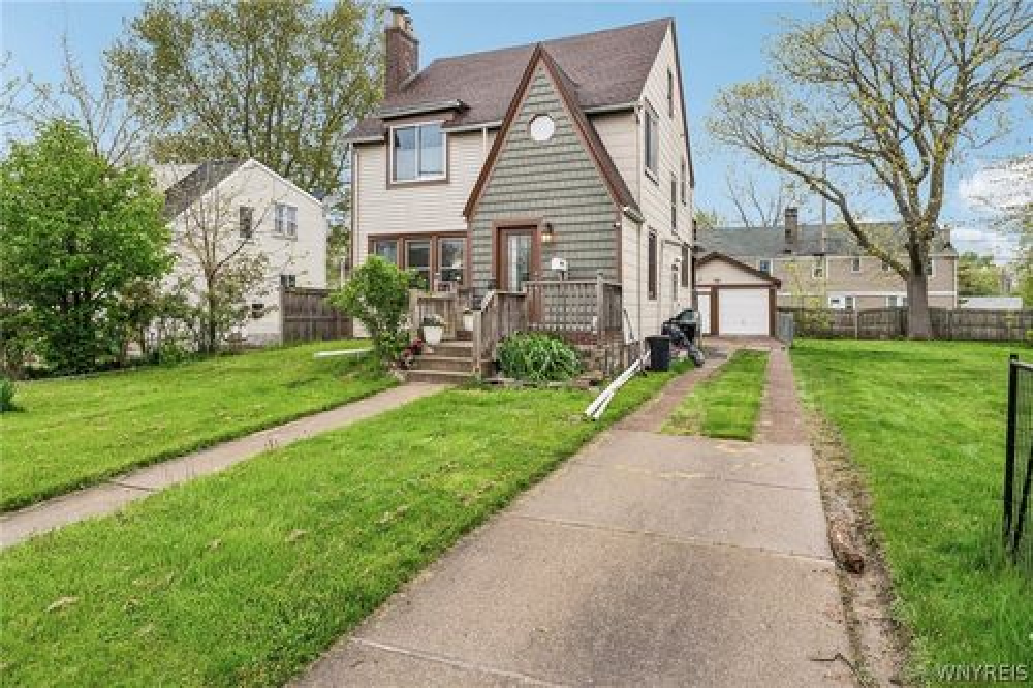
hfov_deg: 81.2
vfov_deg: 59.5
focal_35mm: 21
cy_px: 344
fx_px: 602
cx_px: 516
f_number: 9
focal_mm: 21
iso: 160
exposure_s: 1/30
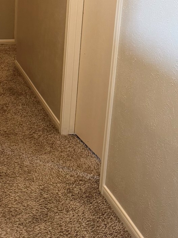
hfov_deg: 21.0
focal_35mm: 70
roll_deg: -4.6
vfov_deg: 27.7
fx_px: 480
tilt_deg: -18.3
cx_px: 70
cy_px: 86
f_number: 1.78
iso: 200
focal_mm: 6.76
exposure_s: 1/121
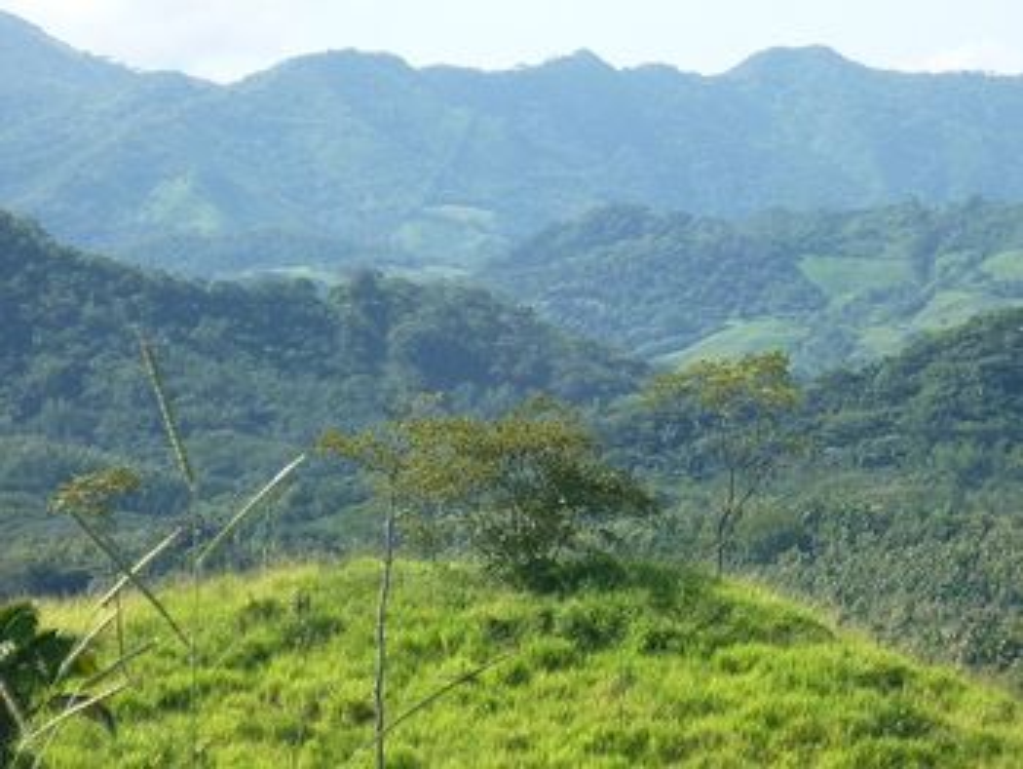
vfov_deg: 6.2
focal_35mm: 241
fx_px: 7127
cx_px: 512
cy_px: 384
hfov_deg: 8.2
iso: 80
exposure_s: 1/200
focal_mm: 22
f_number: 5.9
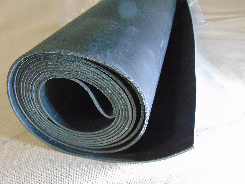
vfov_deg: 40.7
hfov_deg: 52.6
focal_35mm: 35
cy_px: 92
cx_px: 122
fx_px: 248
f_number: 3.2
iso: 800
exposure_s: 1/80
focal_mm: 6.3
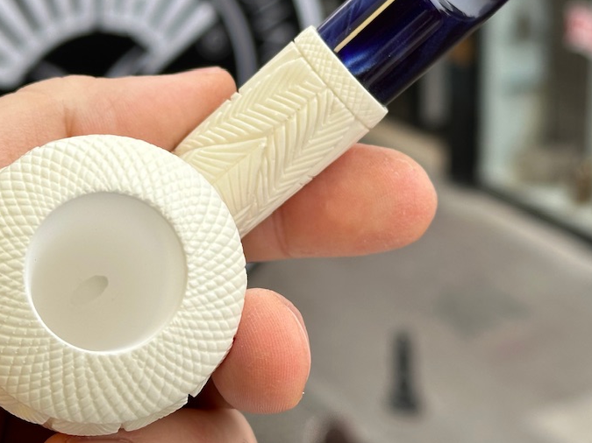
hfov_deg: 21.5
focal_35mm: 91
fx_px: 1556
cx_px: 314
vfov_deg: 16.1
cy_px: 102
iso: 50
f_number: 1.78
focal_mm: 6.86
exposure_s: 1/145
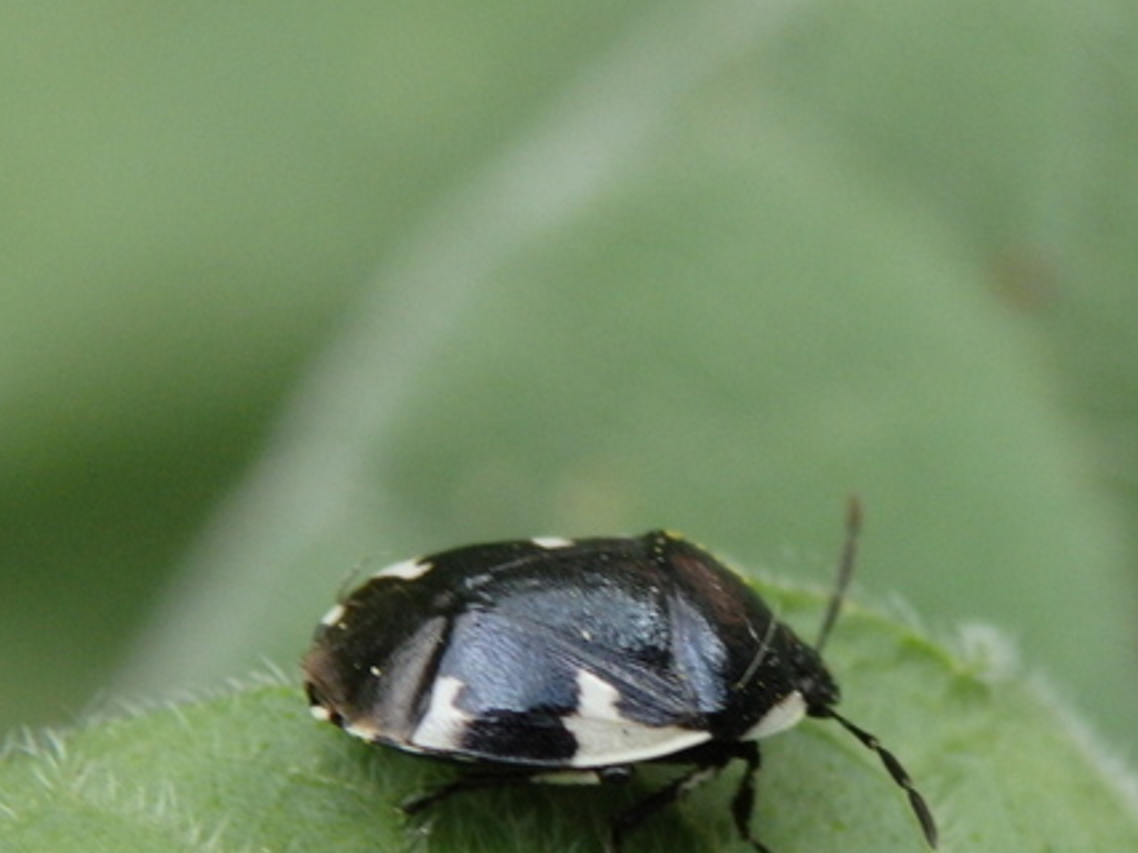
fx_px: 4338
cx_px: 769
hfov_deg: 14.9
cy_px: 629
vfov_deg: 11.2
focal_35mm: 132
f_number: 4.4
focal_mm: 11.9
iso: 500
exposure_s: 1/100
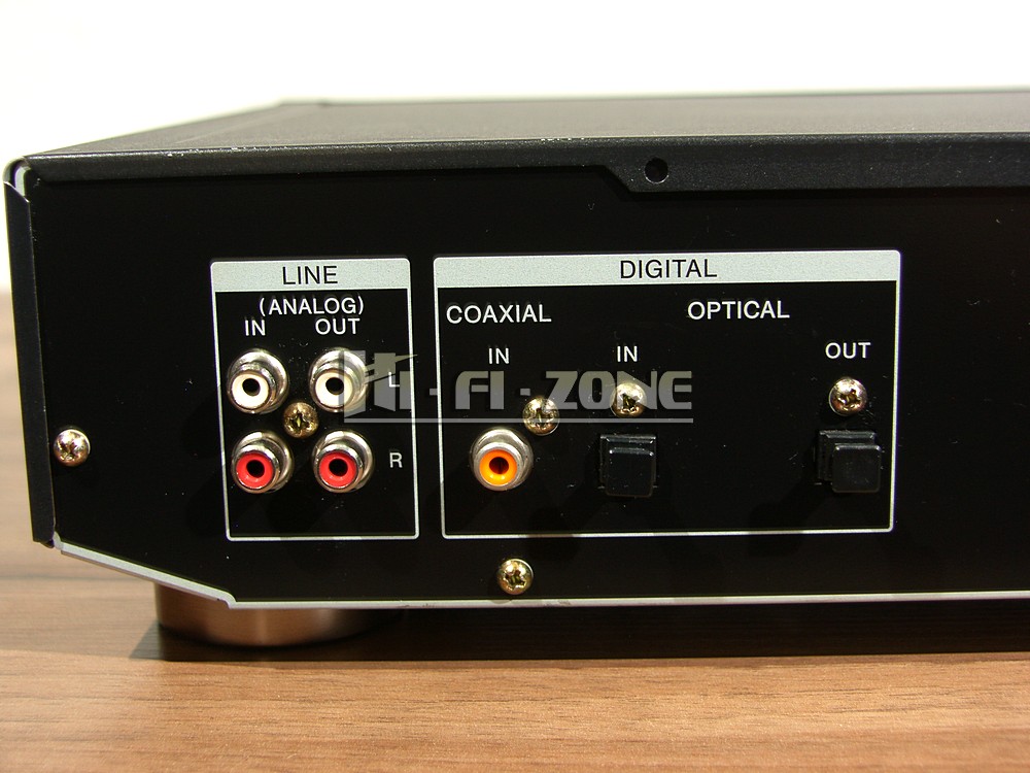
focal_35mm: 55
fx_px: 1637
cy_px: 386
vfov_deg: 26.6
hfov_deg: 34.9
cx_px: 515
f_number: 2.8
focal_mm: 14.2
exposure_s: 1/50
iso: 50
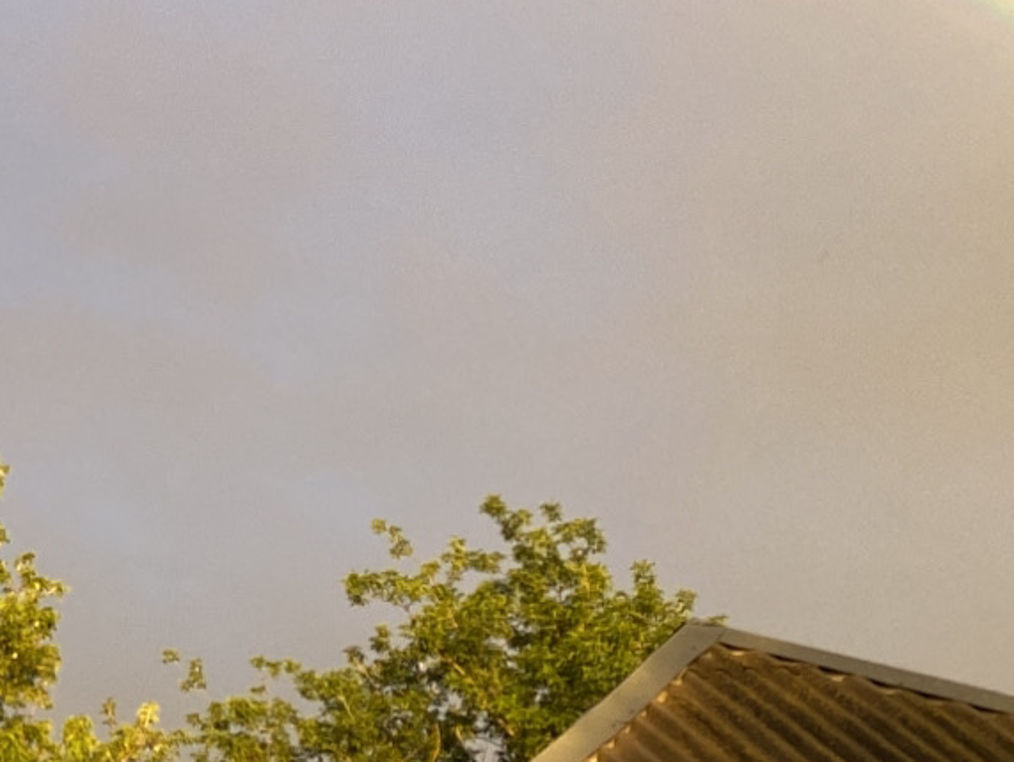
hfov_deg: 19.0
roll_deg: +1.7
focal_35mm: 91
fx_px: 2667
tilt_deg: +39.6
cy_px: -512
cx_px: -492
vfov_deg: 14.7
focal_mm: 4.25
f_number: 1.8
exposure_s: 1/121
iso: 32
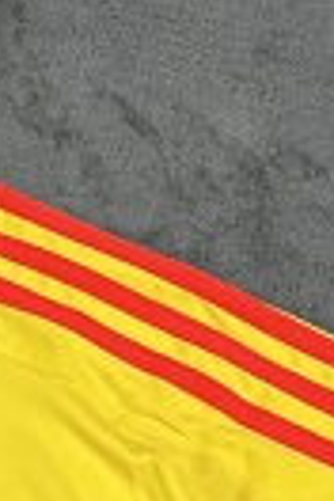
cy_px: 930
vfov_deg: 11.5
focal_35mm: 164
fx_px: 2282
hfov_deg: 8.1
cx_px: -220
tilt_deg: -81.9
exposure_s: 1/121
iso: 125
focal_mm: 5.7
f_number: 1.5
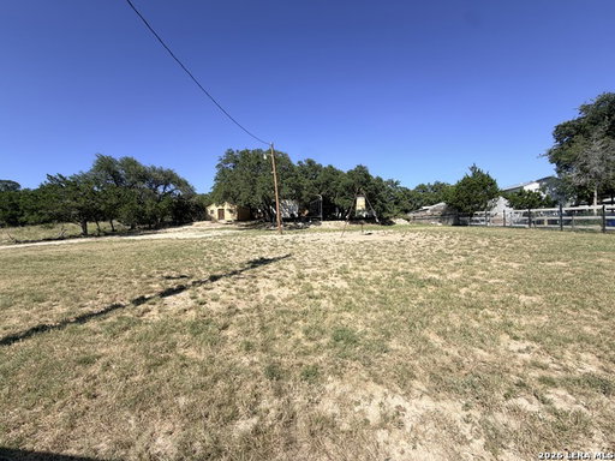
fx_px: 249
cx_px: 308
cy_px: 230
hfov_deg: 102.1
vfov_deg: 85.7
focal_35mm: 14
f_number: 2.2
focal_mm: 2.22
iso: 20
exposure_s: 1/853
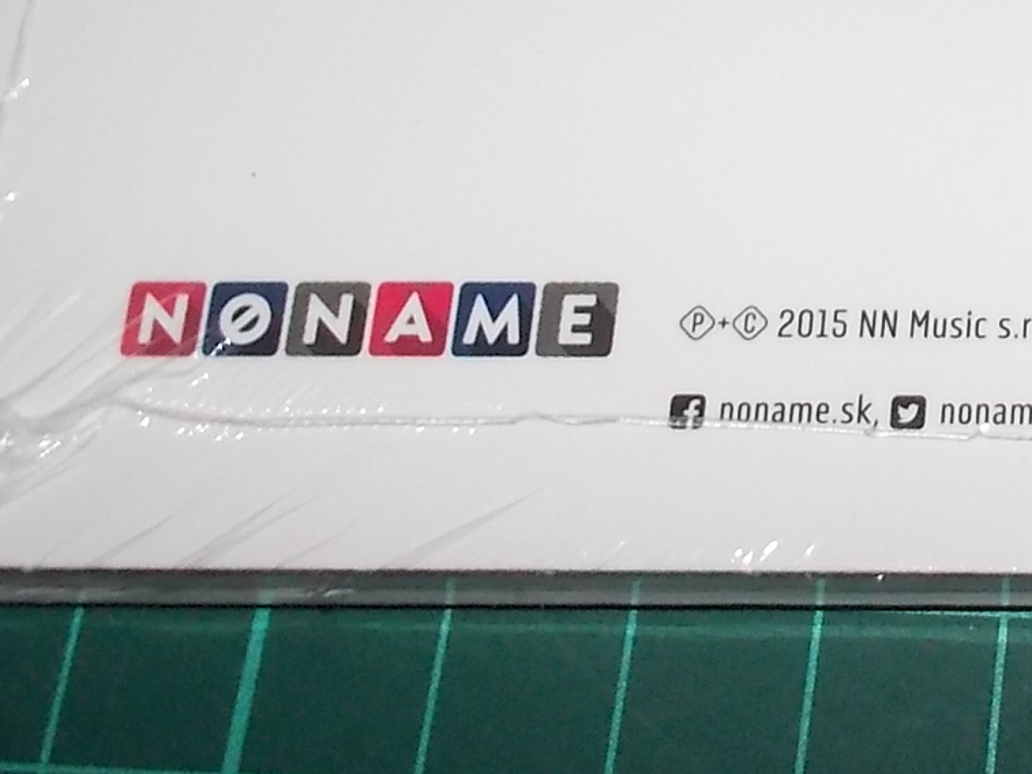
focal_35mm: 87
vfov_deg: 16.3
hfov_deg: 20.8
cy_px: -153
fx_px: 2594
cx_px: 1269
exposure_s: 1/30
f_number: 3.3
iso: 200
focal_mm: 4.1
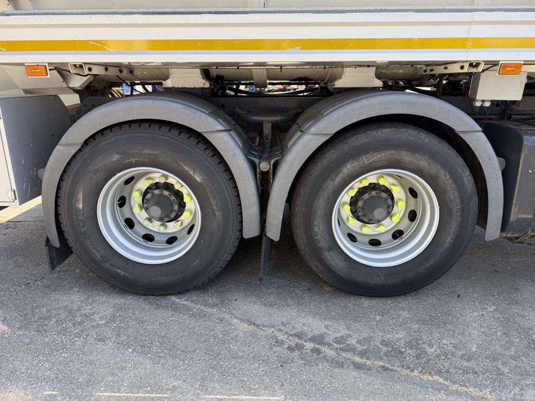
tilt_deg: -17.7
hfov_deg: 71.6
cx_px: 268
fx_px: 371
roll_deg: -0.4
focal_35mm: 24
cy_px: 200
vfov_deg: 56.8
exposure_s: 1/484
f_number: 1.78
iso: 80
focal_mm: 6.76
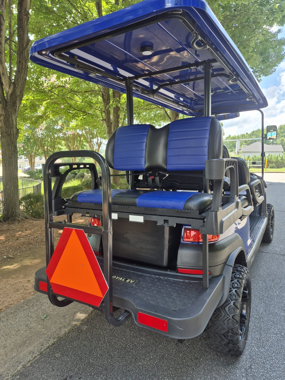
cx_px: 142
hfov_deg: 58.9
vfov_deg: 73.9
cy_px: 190
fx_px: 252
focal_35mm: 23
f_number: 1.8
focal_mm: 5.4
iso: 25
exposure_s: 1/261
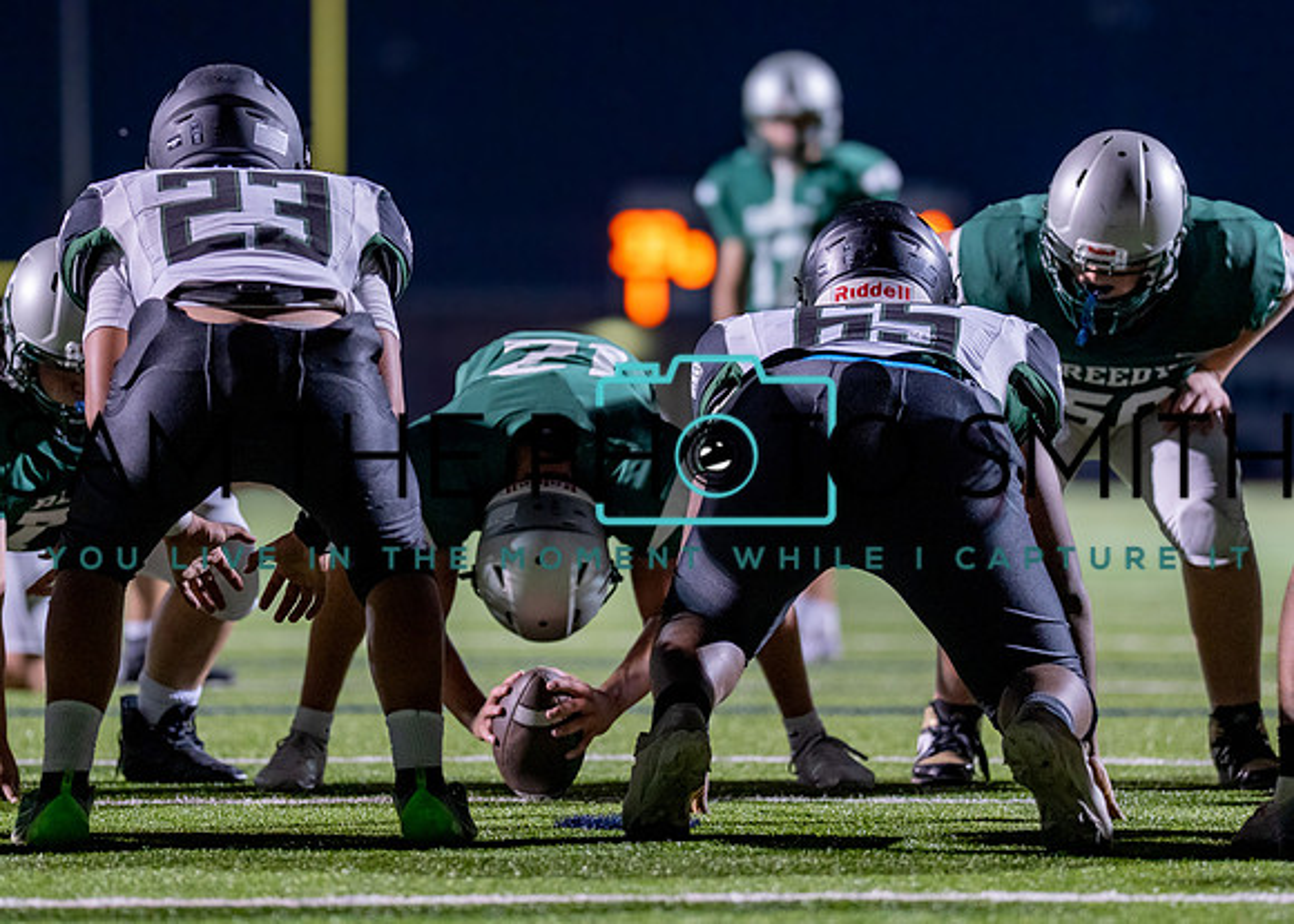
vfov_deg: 6.6
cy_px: 449
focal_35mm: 216
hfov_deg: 9.3
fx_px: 7953
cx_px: 605
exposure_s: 1/640
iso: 1250
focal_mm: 135
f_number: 1.8
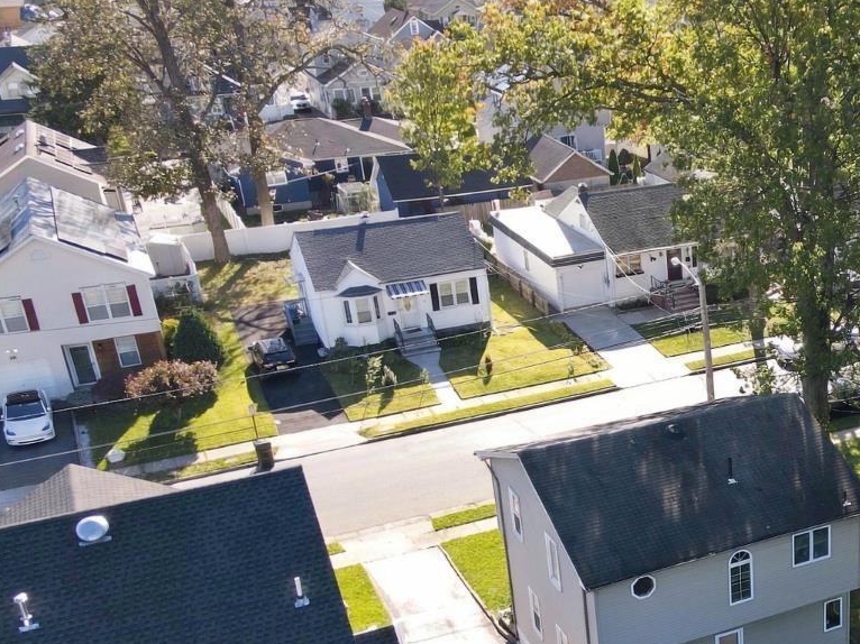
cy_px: 492
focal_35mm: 47
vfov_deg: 30.3
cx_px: 795
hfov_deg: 37.4
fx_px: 1167
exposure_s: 1/100
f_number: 2.8
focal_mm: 4.5
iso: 100
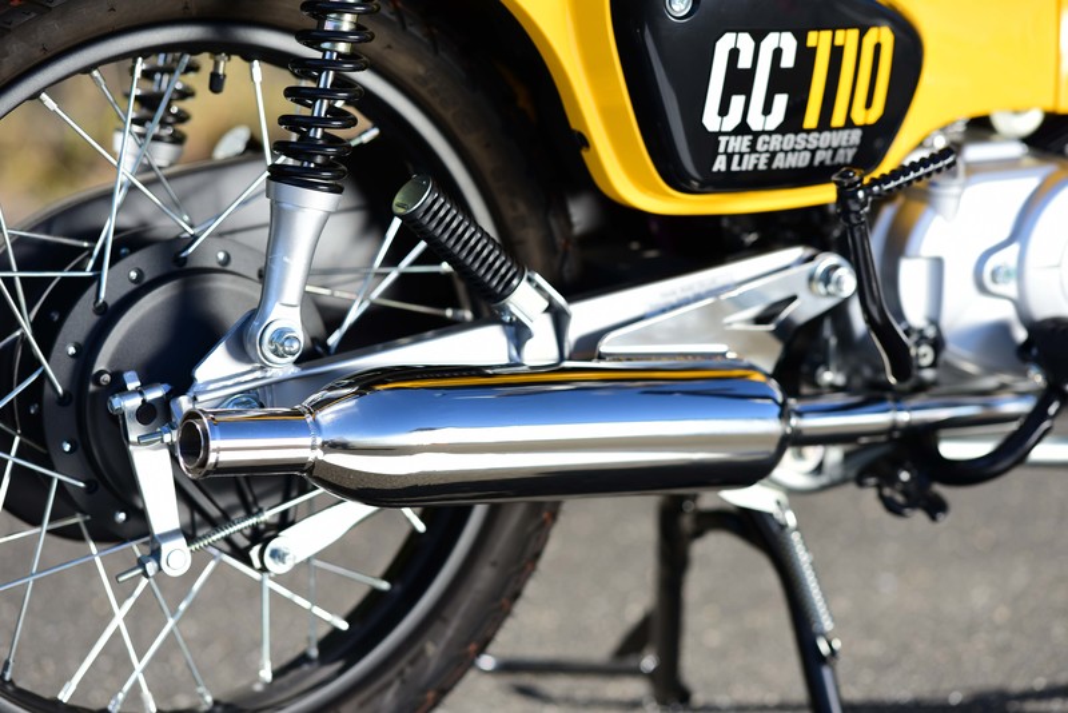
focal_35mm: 105
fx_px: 3116
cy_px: 356
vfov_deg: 13.1
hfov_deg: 19.4
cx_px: 534
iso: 100
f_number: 2.8
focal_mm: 105
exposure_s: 1/1250
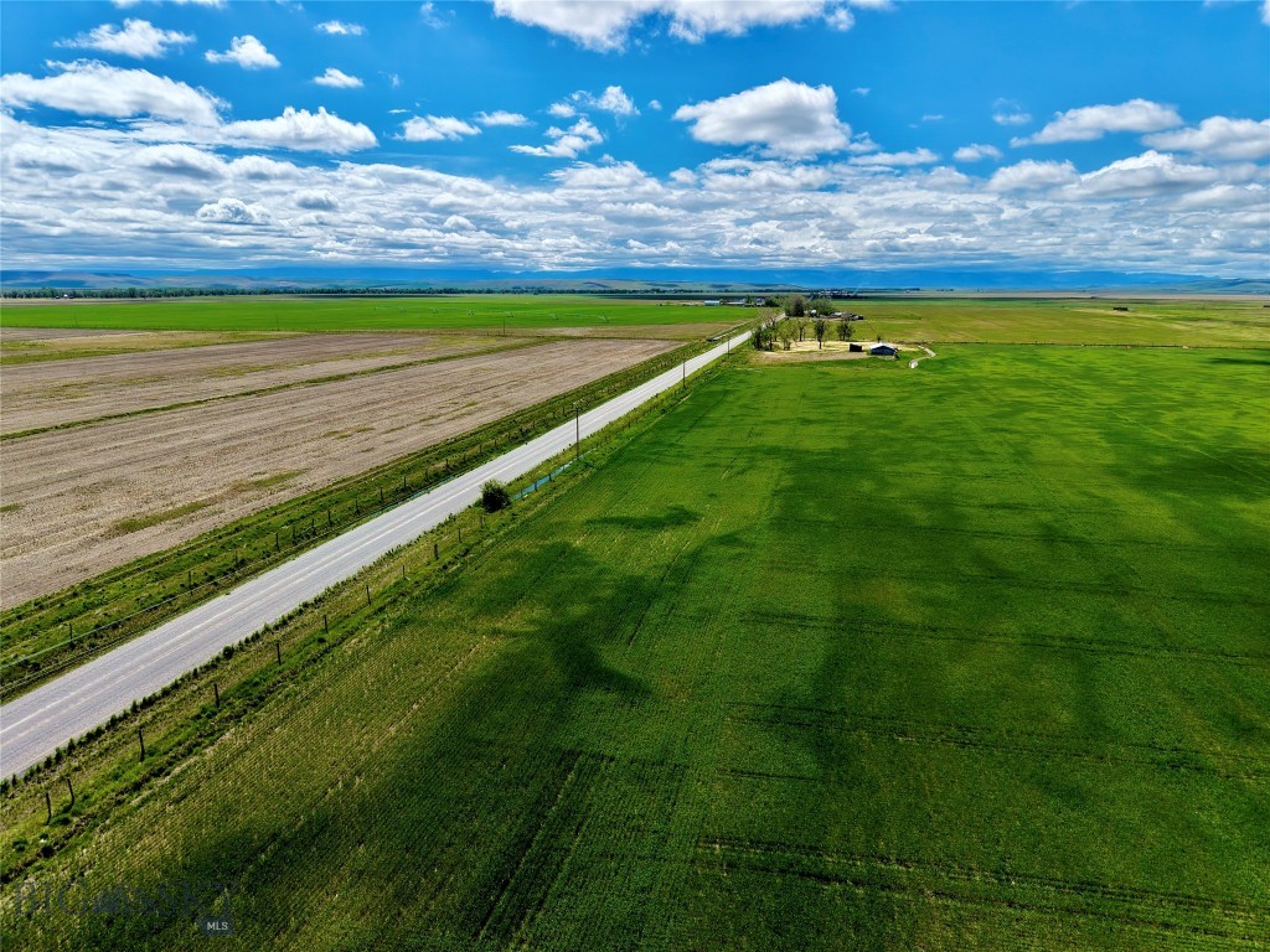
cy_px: 476
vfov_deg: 56.8
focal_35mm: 24
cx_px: 635
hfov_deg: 71.6
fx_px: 881
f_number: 1.8
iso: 290
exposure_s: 1/8000
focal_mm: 8.67
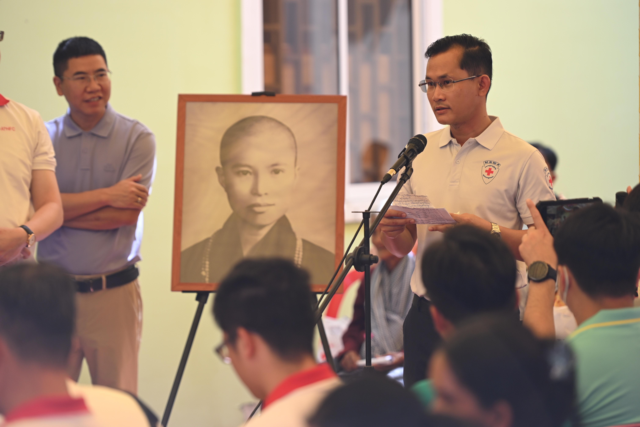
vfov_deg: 9.1
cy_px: 214
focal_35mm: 150
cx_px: 320
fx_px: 2666
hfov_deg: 13.7
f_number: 2.8
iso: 400
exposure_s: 1/1000
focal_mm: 150
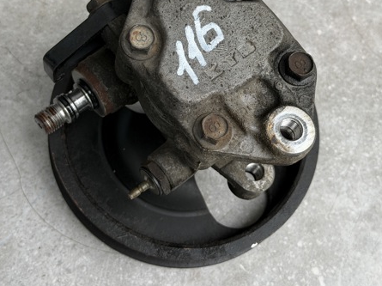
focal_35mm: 69
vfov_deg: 21.2
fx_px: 761
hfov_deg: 28.2
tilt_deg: -64.5
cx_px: 201
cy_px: 85
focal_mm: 6.76
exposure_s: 1/478
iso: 64
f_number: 1.78
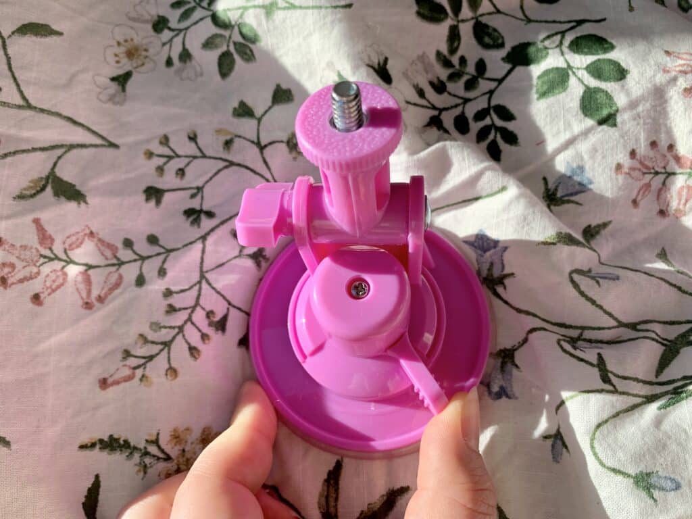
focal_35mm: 26
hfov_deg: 67.3
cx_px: 346
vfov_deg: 53.1
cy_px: 260
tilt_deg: -69.2
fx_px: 520
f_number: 1.8
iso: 25
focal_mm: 4.25
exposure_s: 1/903
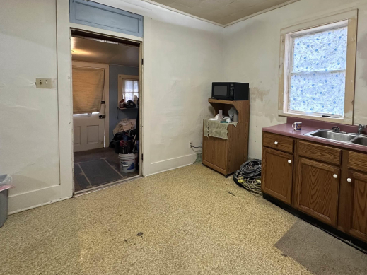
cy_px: 101
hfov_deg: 86.0
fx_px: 191
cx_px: 230
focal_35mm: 18
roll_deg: -1.4
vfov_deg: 70.3
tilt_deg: -3.3
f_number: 2.2
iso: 200
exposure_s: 1/60
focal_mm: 2.22
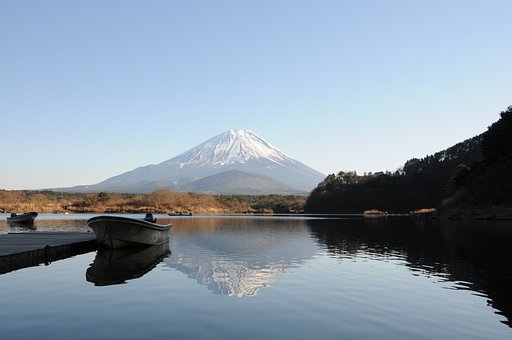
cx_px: 256
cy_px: 170
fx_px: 533
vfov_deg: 35.4
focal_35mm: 38
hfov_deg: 51.3
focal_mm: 25
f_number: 16
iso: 200
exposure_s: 1/80
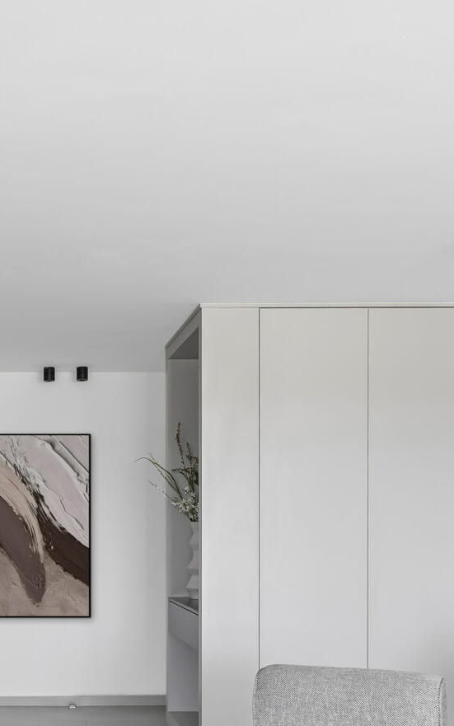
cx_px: 12
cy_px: 557
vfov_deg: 42.8
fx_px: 890
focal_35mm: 45
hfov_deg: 27.2
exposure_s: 1.3
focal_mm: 19
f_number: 8
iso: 200
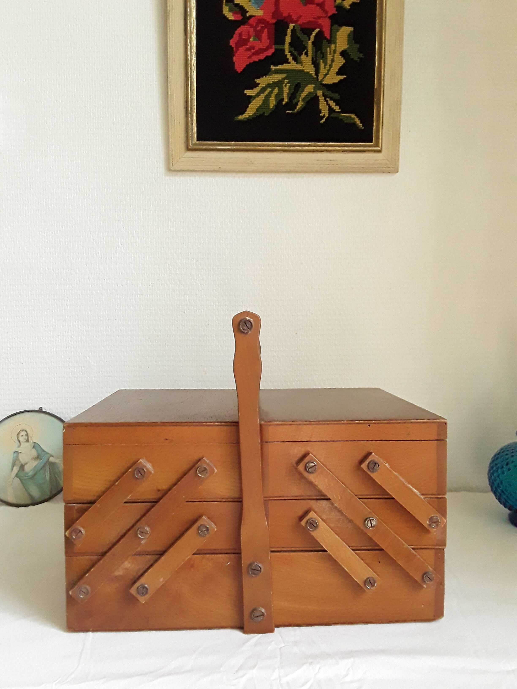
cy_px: 344
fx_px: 538
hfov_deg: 51.4
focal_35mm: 27
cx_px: 258
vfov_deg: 65.3
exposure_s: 1/164
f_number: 1.9
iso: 400
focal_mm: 2.91
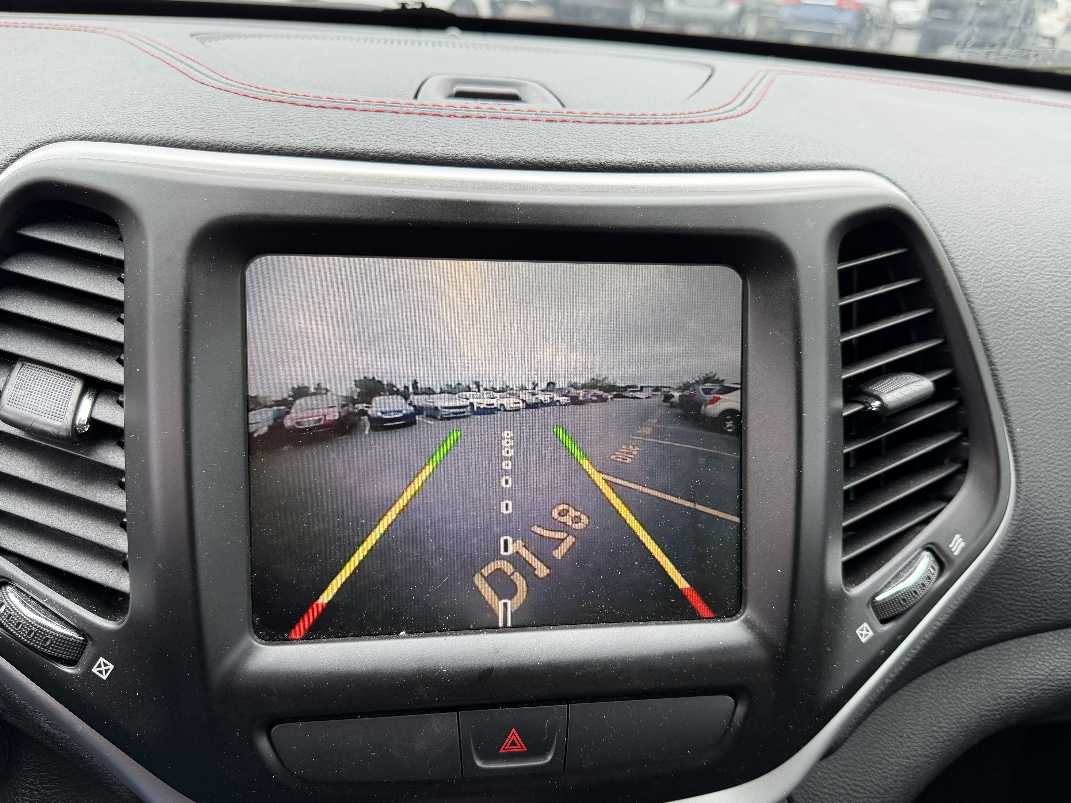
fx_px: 804
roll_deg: -2.5
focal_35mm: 26
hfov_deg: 67.3
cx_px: 551
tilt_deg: -28.3
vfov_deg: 53.0
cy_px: 425
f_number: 1.78
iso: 80
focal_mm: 6.76
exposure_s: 1/230
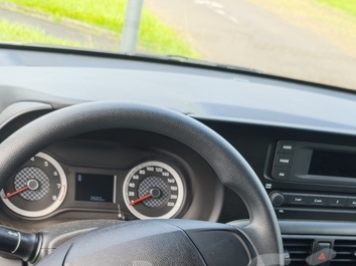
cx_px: 237
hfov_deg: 36.5
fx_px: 534
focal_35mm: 52
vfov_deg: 26.1
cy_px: 282
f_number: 1.62
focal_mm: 6.55
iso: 100
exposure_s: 1/100
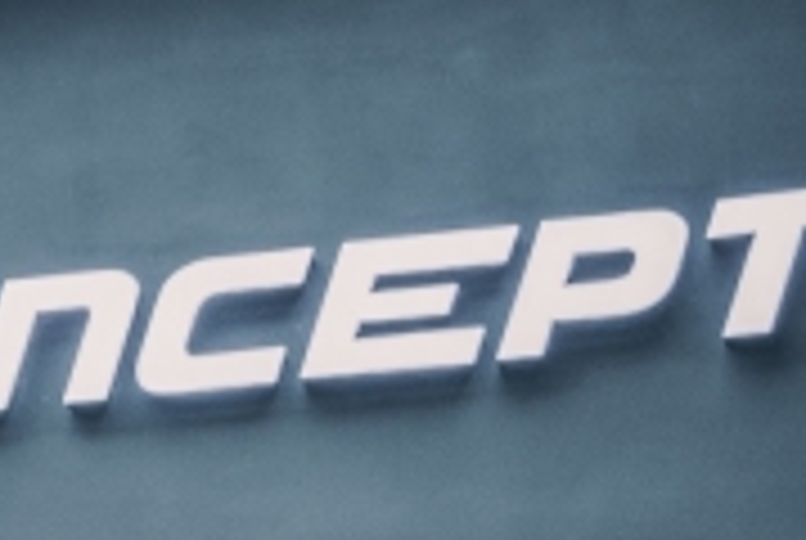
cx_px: -1031
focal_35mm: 156
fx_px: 3498
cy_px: 873
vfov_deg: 8.6
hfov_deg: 11.3
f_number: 8
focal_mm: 28
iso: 500
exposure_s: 1/15
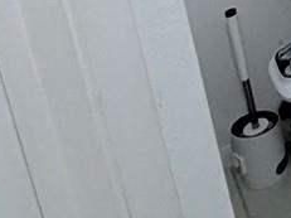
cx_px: 631
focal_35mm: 97
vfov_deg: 12.1
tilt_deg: -13.7
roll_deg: +4.8
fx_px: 815
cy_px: -315
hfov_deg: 15.1
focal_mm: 2.22
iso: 160
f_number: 2.2
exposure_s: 1/60
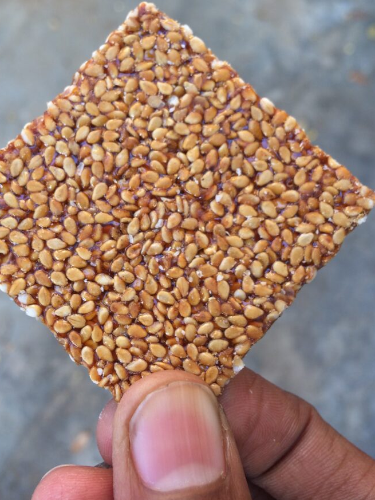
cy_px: 211
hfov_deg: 41.8
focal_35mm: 34
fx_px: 491
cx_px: 175
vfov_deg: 53.7
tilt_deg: -74.8
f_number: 2.2
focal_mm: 4.15
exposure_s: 1/50
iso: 32
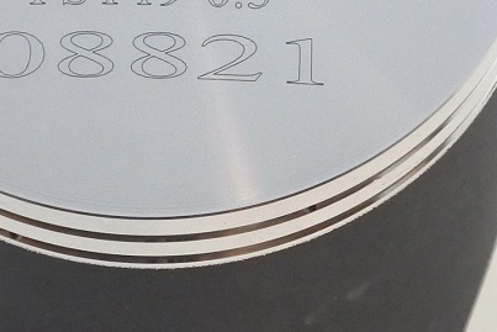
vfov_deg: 8.0
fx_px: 2348
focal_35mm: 170
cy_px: -15
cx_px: 164
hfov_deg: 12.1
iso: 640
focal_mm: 16.1
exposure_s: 1/125
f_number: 4.5
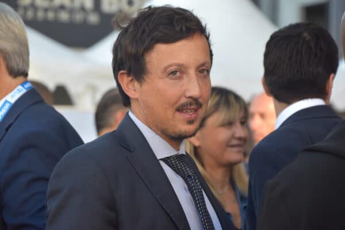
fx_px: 1581
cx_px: 172
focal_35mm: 165
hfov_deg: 12.5
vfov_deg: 8.3
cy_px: 115
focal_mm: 110
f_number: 5.6
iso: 560
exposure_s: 1/250
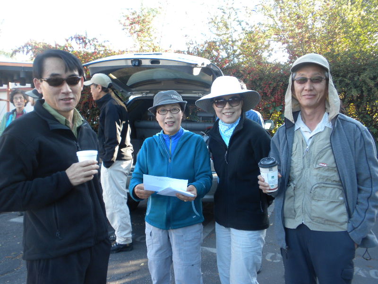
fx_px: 404
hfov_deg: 50.1
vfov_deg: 38.7
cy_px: 142
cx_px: 189
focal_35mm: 37
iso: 81
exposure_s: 1/48.6
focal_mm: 6.6
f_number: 3.5
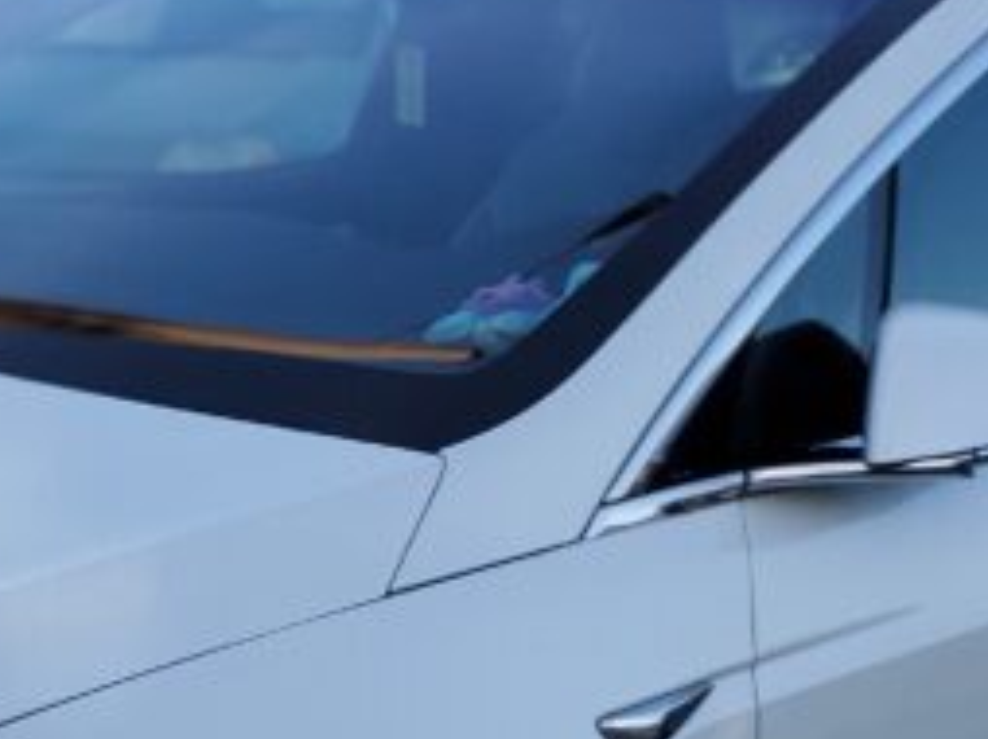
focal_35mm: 105
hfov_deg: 18.7
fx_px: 2994
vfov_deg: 14.0
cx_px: 311
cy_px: 626
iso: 50
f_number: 1.5
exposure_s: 1/1550
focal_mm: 4.3
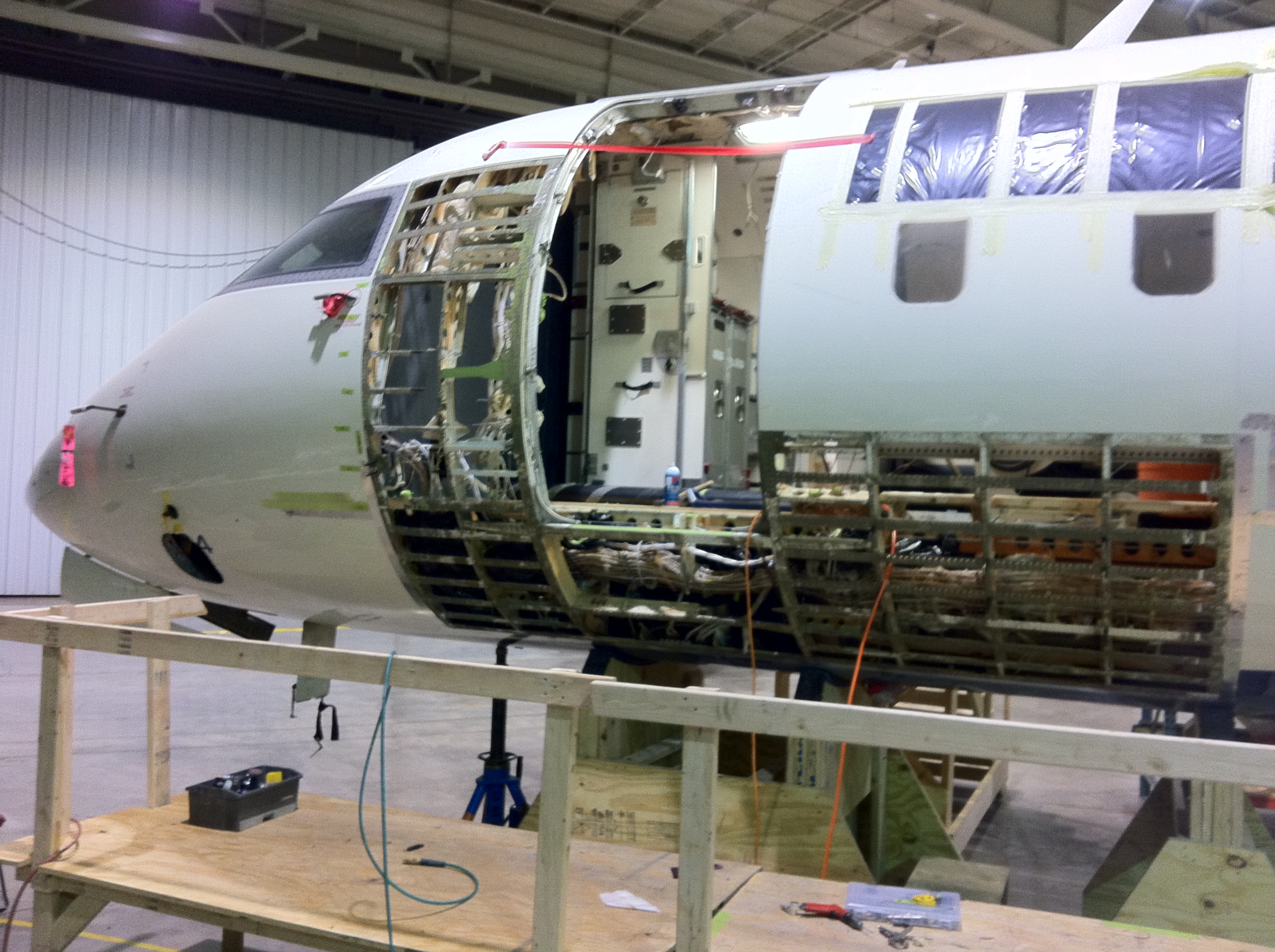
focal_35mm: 35
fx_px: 1287
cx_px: 638
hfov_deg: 52.7
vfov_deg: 40.6
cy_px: 476
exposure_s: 1/15
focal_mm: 3.85
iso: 125
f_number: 2.8
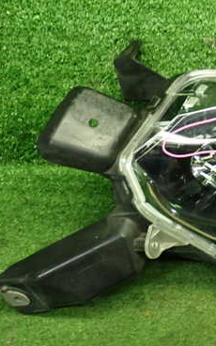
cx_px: 232
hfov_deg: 16.7
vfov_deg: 27.1
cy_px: 181
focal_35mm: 76
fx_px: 716
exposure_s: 1/40
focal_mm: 7.84
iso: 500
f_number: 2.9
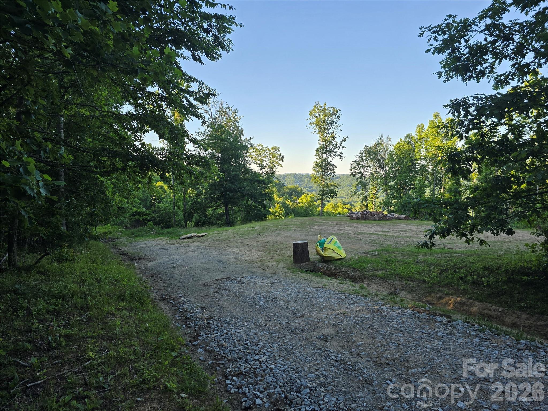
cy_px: 206
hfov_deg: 73.9
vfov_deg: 58.9
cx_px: 274
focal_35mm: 23
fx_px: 364
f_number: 1.7
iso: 12
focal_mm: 6.3
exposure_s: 1/180
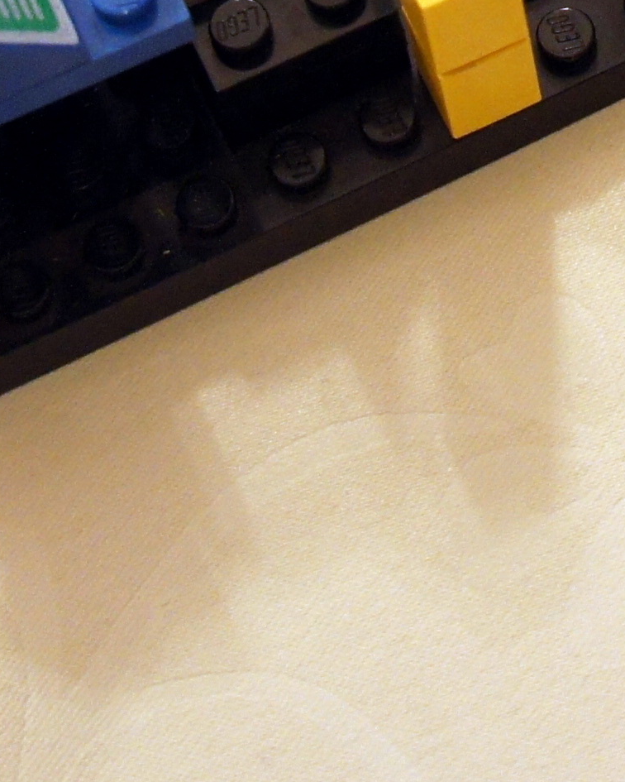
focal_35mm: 123
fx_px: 2844
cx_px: 765
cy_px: -415
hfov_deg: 12.2
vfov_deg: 14.5
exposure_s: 1/30
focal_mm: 18
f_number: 3.5
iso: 1250
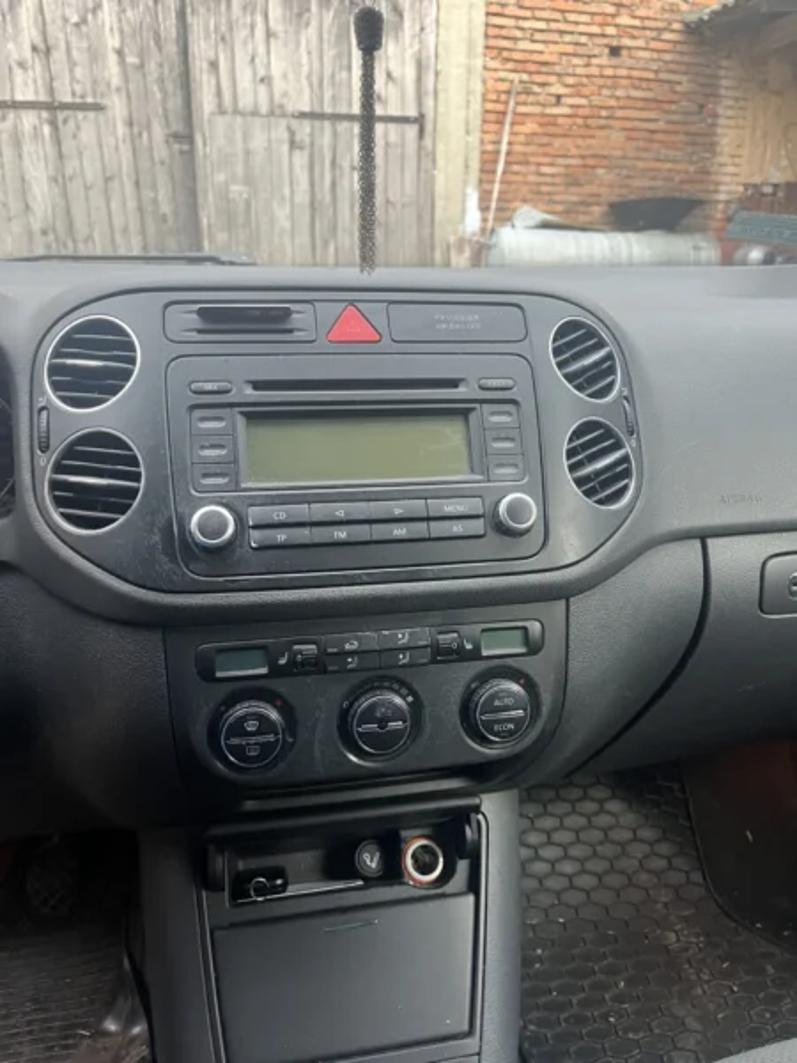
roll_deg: +0.9
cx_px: 398
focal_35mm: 26
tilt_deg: -17.7
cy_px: 532
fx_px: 798
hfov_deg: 53.1
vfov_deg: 67.3
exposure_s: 1/60
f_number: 1.6
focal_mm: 5.1
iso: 160
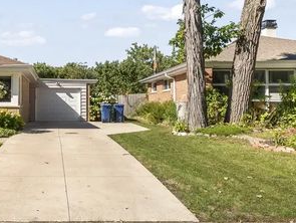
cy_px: 85
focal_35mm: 40
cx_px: 40
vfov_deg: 35.8
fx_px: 342
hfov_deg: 43.4
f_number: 7.1
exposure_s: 1/250
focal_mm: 12
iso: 100
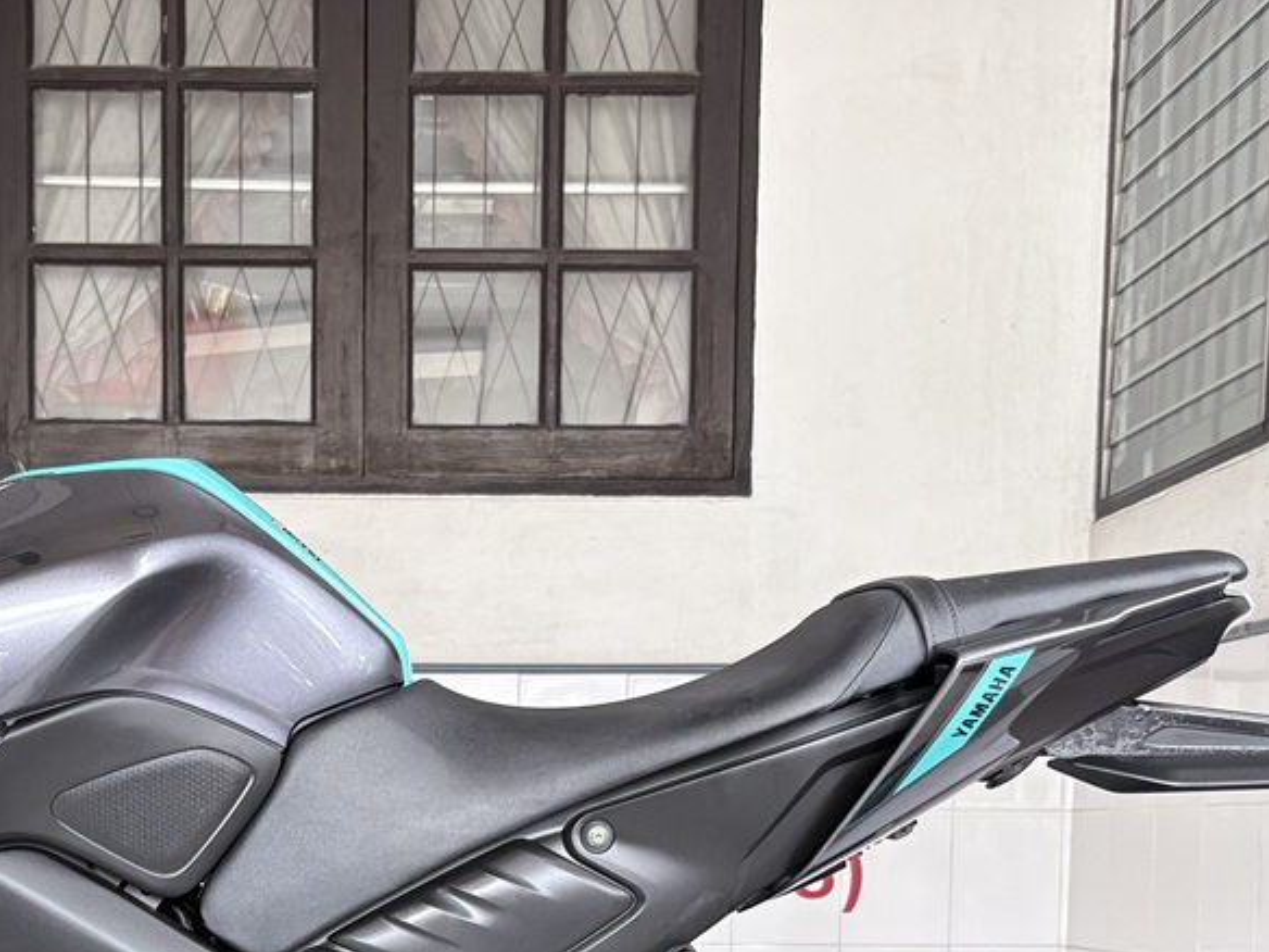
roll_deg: +0.0
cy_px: 1004
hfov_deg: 33.2
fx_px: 2090
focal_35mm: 57
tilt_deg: -5.2
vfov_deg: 24.2
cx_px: 341
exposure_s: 1/64
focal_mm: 5.96
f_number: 1.6
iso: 125
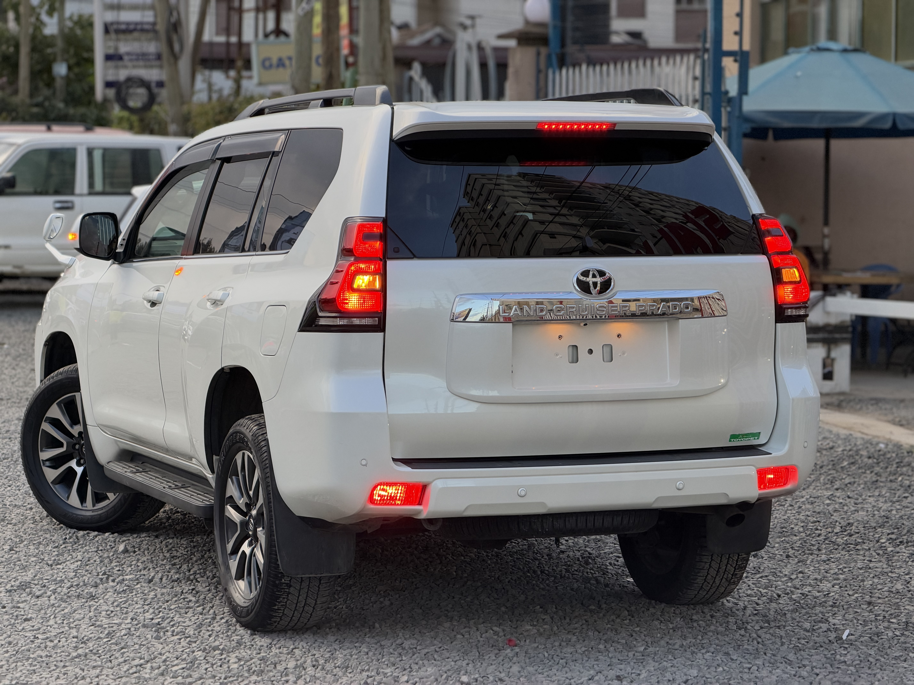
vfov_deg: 14.8
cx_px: 457
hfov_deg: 19.6
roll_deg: +0.1
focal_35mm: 100
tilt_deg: -4.0
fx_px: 2640
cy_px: 342
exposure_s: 1/121
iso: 160
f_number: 2.8
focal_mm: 16.89
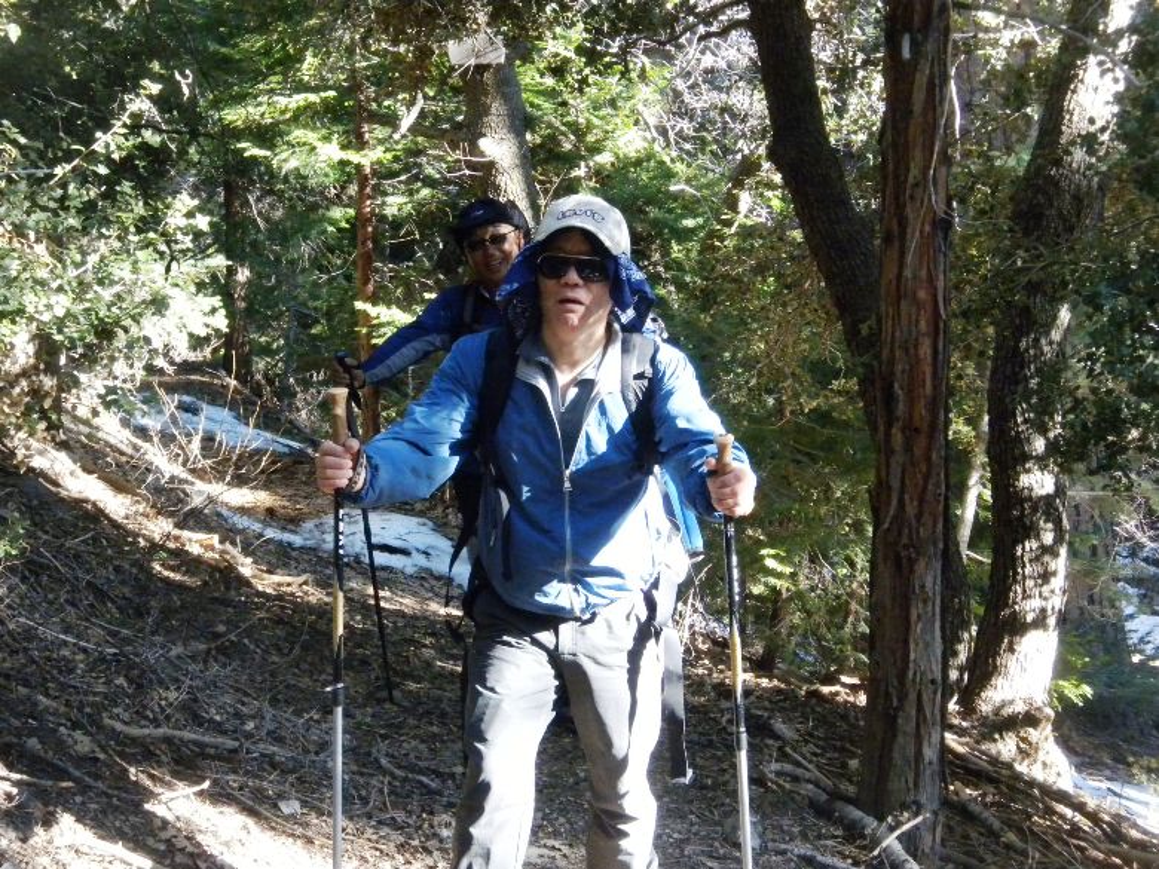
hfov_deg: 23.0
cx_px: 580
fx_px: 2846
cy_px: 434
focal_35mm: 85
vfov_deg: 17.4
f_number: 5.1
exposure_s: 1/122
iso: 545
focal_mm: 15
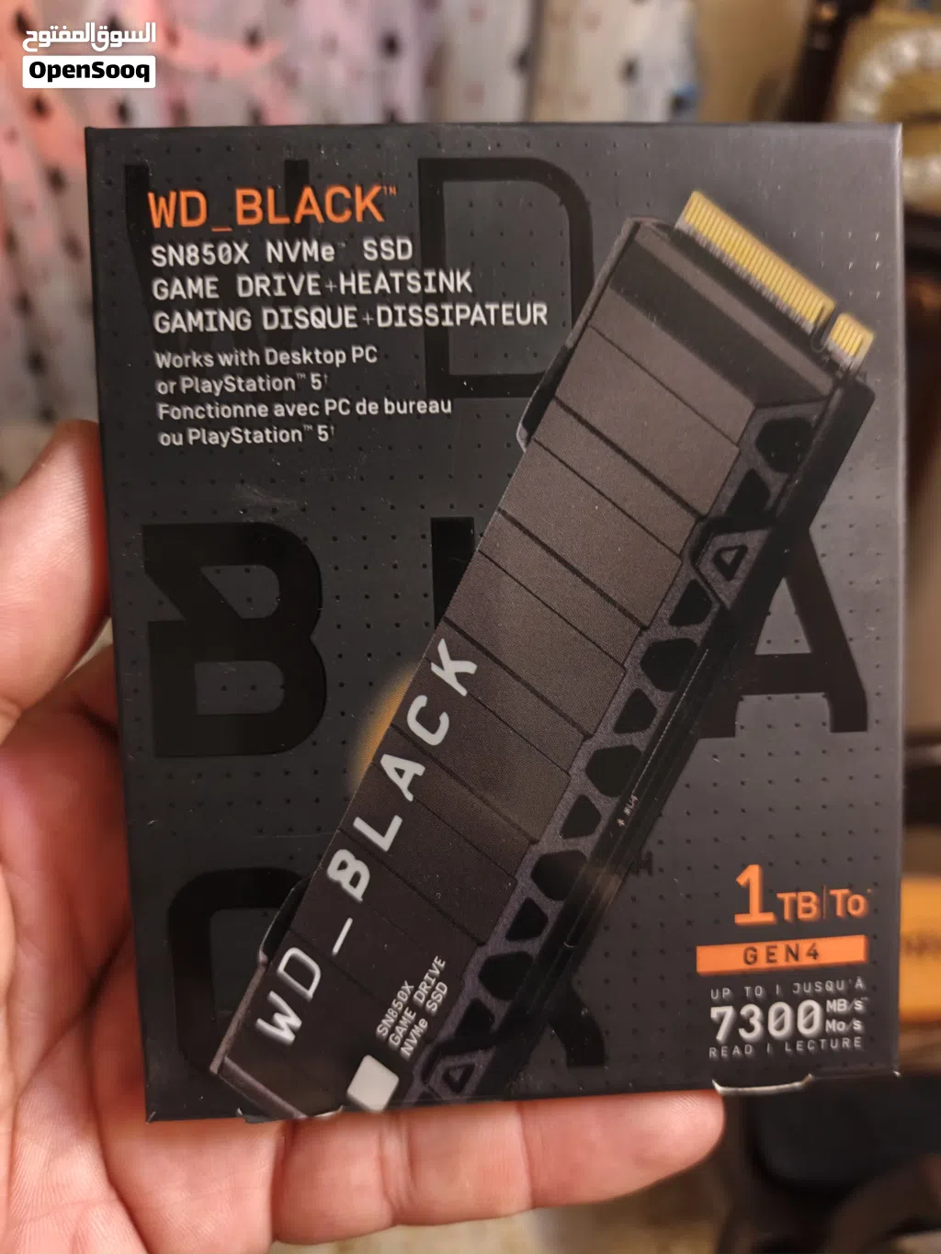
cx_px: 470
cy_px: 627
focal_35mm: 23
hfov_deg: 58.9
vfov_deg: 73.9
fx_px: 834
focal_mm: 5.56
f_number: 1.8
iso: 1343
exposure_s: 1/33.3
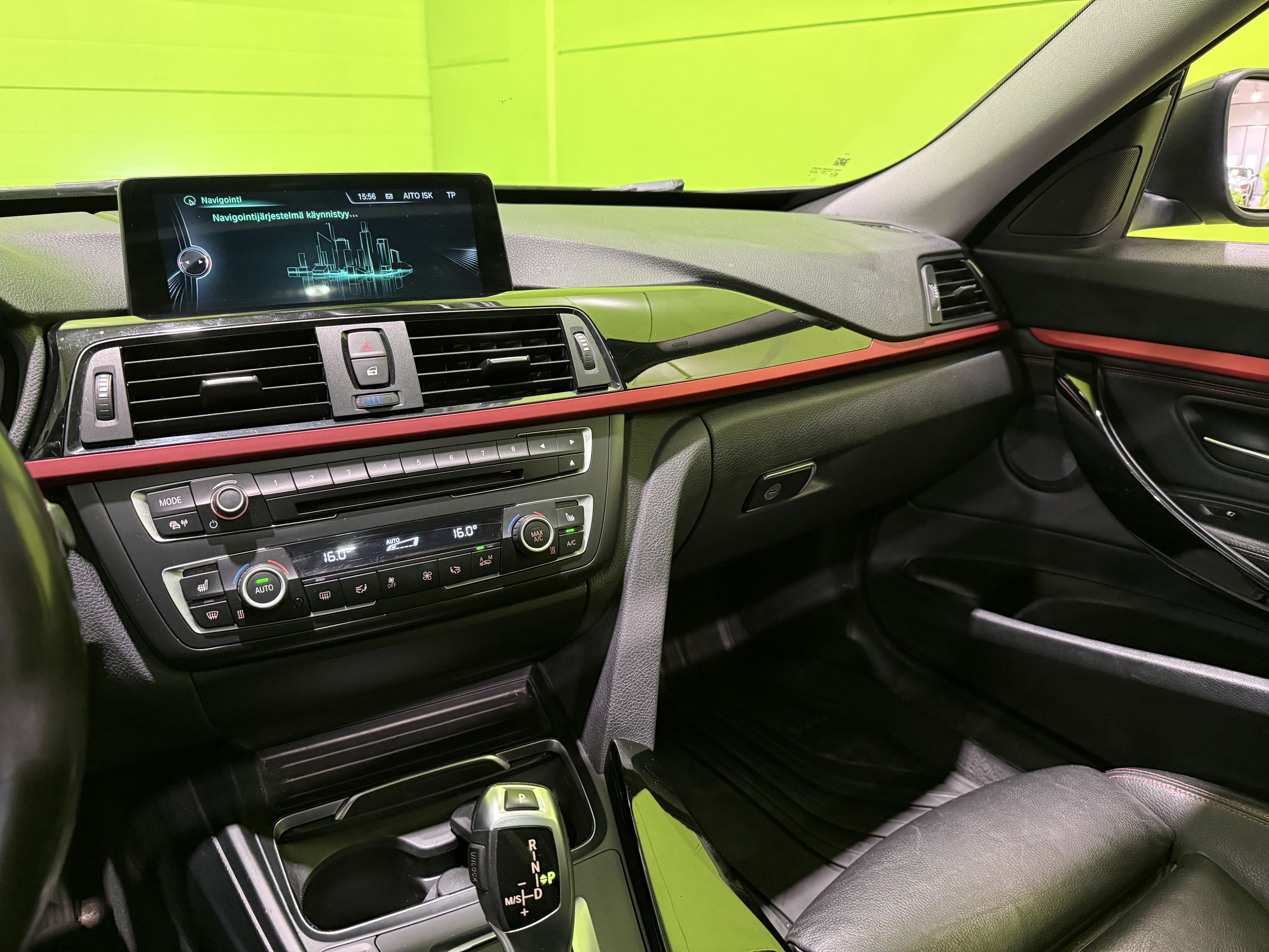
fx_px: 880
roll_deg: -0.8
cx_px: 634
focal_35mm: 24
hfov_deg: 71.6
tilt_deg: -20.4
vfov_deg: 56.8
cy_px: 476
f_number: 1.78
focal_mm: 6.76
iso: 800
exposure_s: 1/33
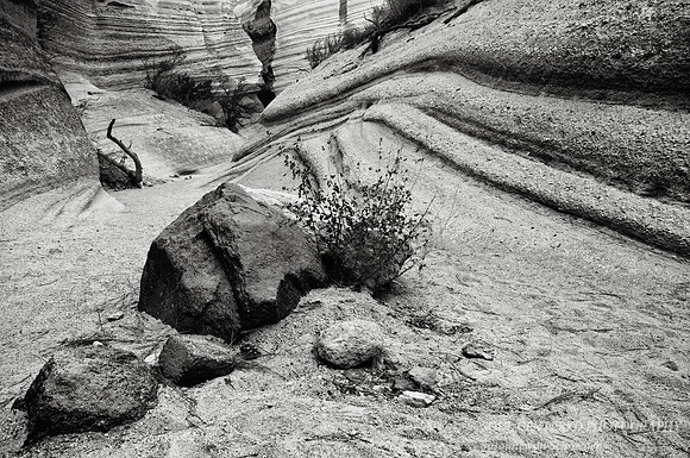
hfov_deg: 62.0
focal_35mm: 30
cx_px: 345
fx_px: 574
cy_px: 229
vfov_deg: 43.5
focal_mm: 20
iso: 200
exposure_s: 1/8
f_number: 16
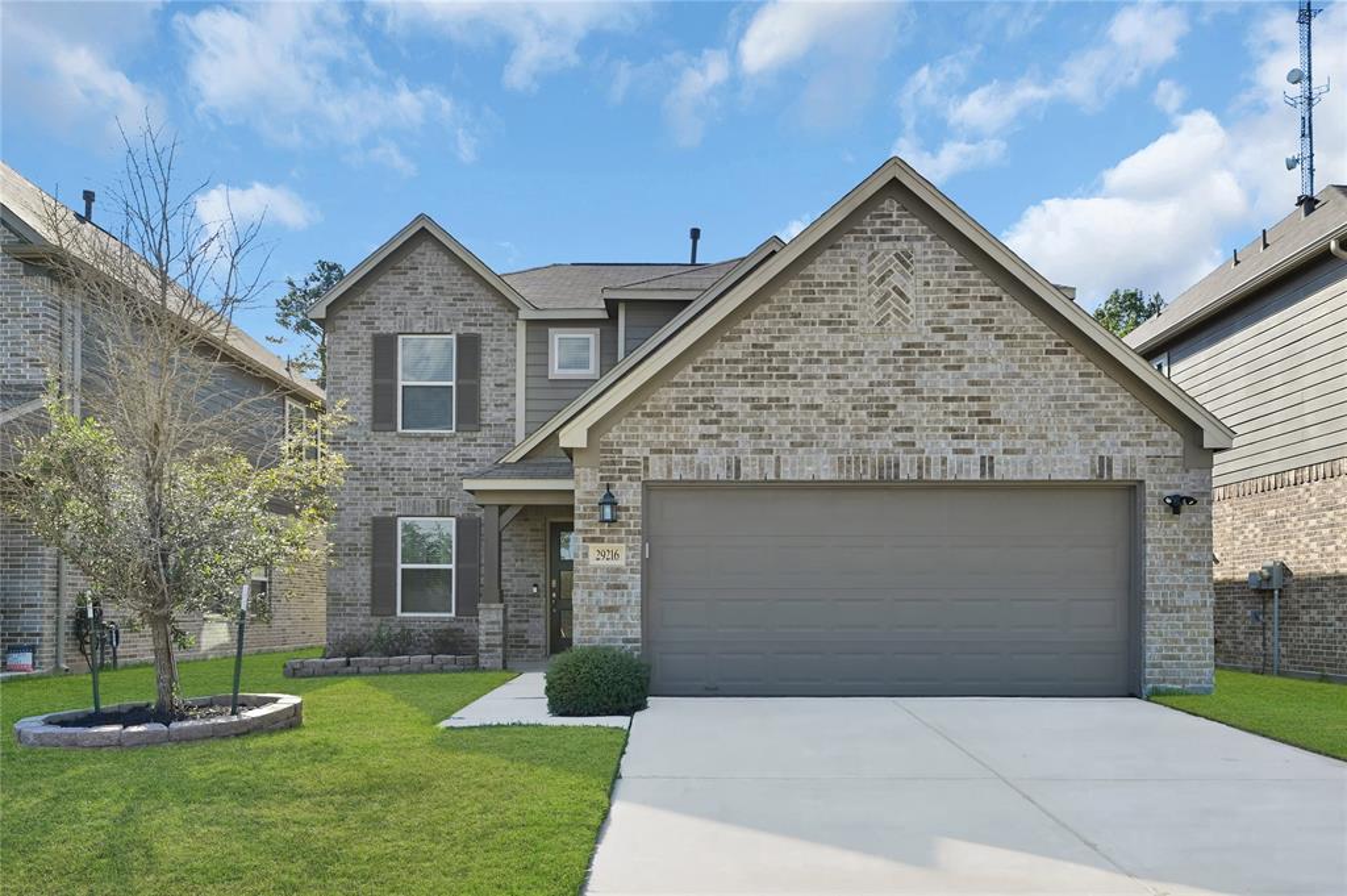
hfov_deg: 73.8
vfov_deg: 53.1
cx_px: 674
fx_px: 897
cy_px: 448
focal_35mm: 24
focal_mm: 24
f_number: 11
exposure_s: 1/400
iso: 1000
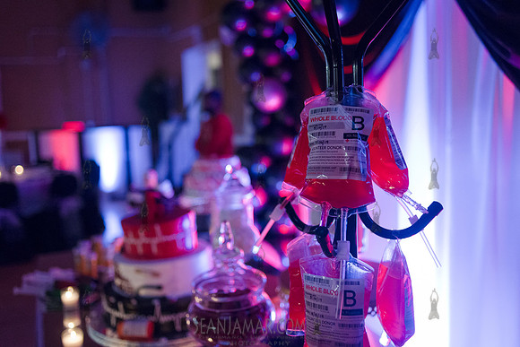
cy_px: 174
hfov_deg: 54.4
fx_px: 506
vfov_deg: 37.9
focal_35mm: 35
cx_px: 260
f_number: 2.8
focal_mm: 35
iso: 4000
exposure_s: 1/200
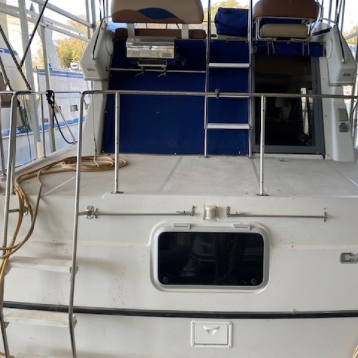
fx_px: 363
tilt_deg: -14.8
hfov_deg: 51.9
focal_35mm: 31
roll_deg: +0.1
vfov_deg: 52.5
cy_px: 177
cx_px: 227
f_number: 1.8
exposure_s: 1/122
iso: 32
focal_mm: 4.25
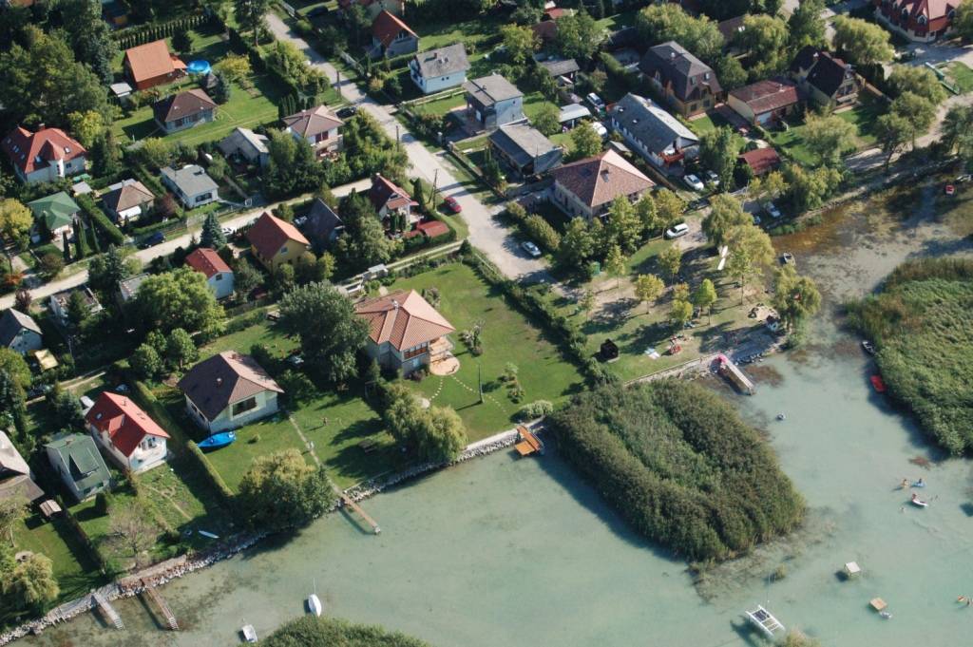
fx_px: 2228
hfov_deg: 24.6
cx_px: 486
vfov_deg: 16.5
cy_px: 324
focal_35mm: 82
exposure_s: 1/640
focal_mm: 55
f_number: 13
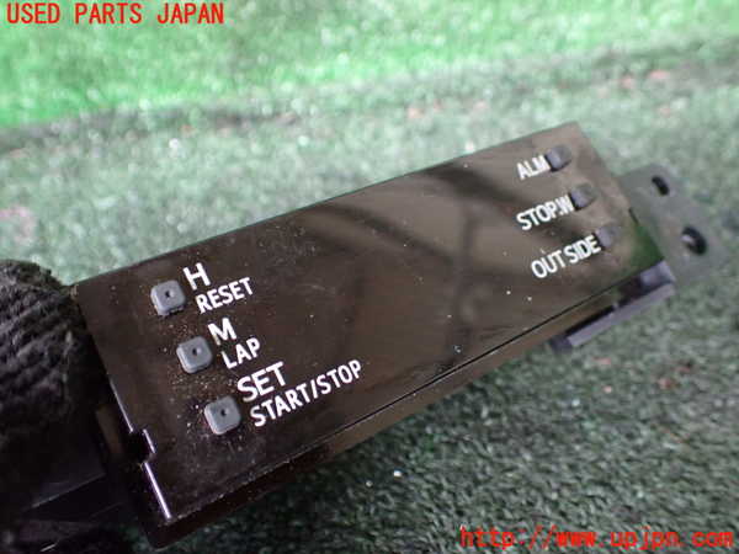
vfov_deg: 46.8
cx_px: 370
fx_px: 640
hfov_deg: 60.0
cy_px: 277
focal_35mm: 30
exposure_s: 1/40
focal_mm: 5.4
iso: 800
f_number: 2.3
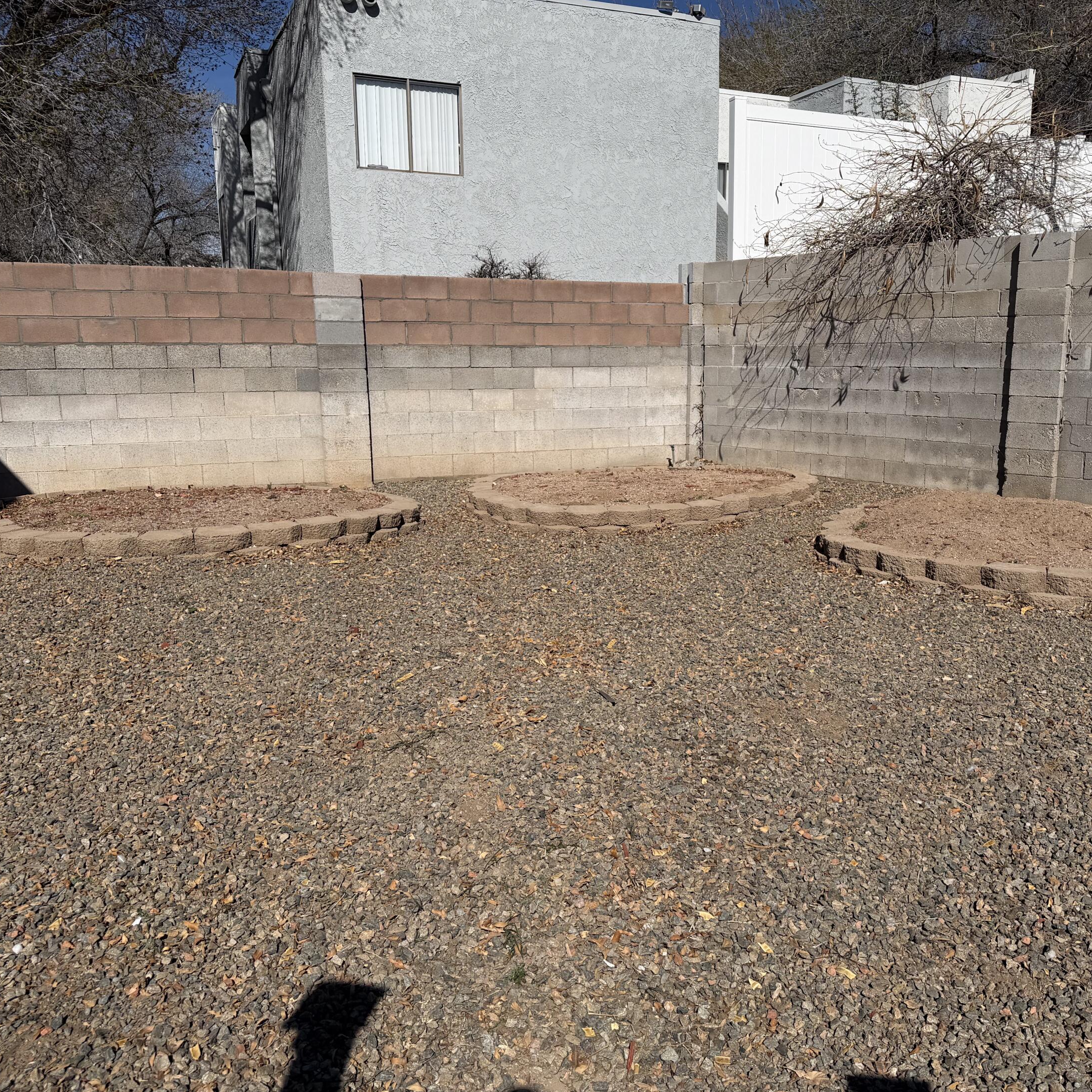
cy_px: 559
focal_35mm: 29
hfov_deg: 55.4
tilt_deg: -11.6
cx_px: 629
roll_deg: +0.3
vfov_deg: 55.6
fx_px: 1035
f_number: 1.78
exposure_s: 1/11905
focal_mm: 6.76
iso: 80
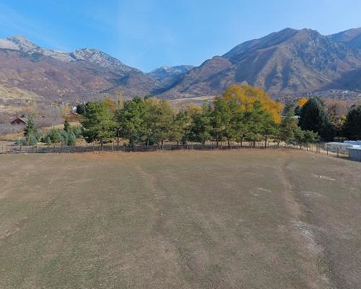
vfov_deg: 56.7
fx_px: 267
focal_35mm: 25
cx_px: 133
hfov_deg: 66.9
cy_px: 132
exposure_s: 1/290
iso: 100
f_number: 2.8
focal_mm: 3.61
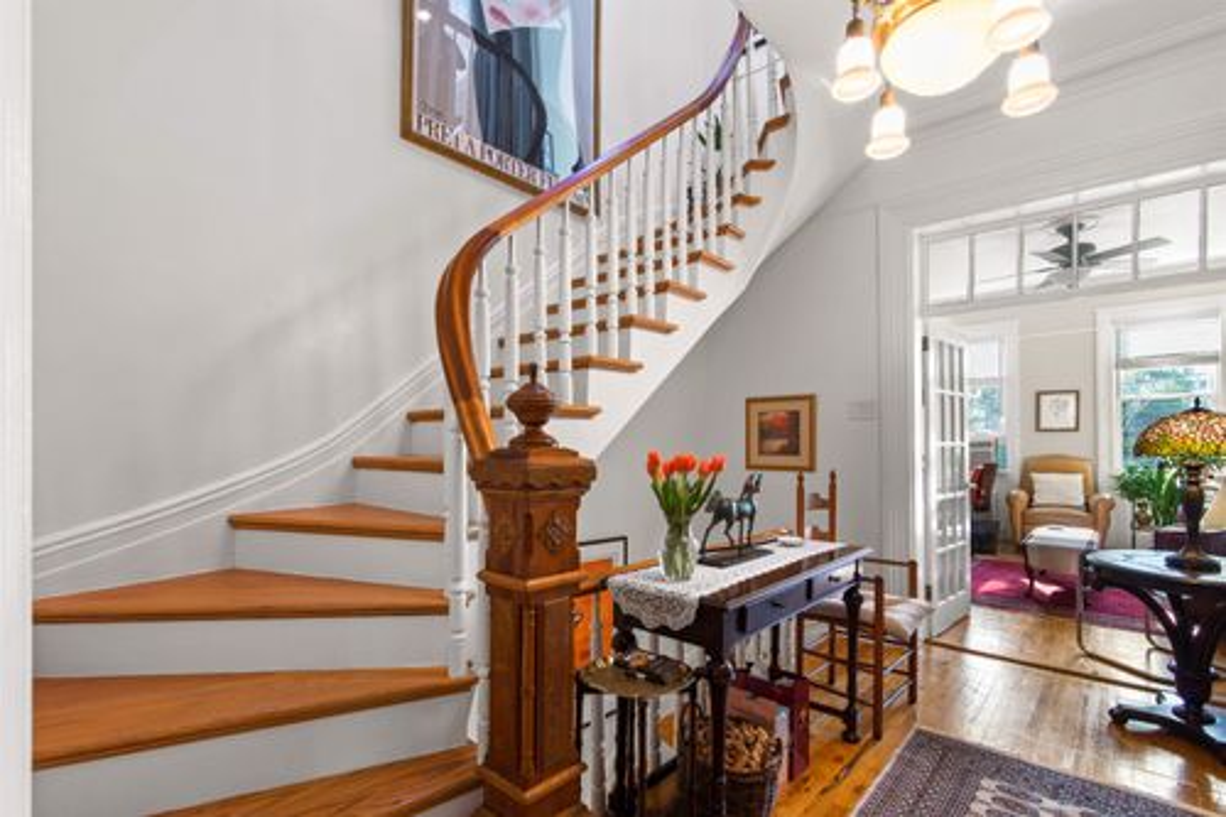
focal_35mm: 16
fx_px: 545
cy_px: 408
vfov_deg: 73.7
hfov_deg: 96.8
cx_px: 613
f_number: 8
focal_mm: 16
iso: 400
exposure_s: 1/4
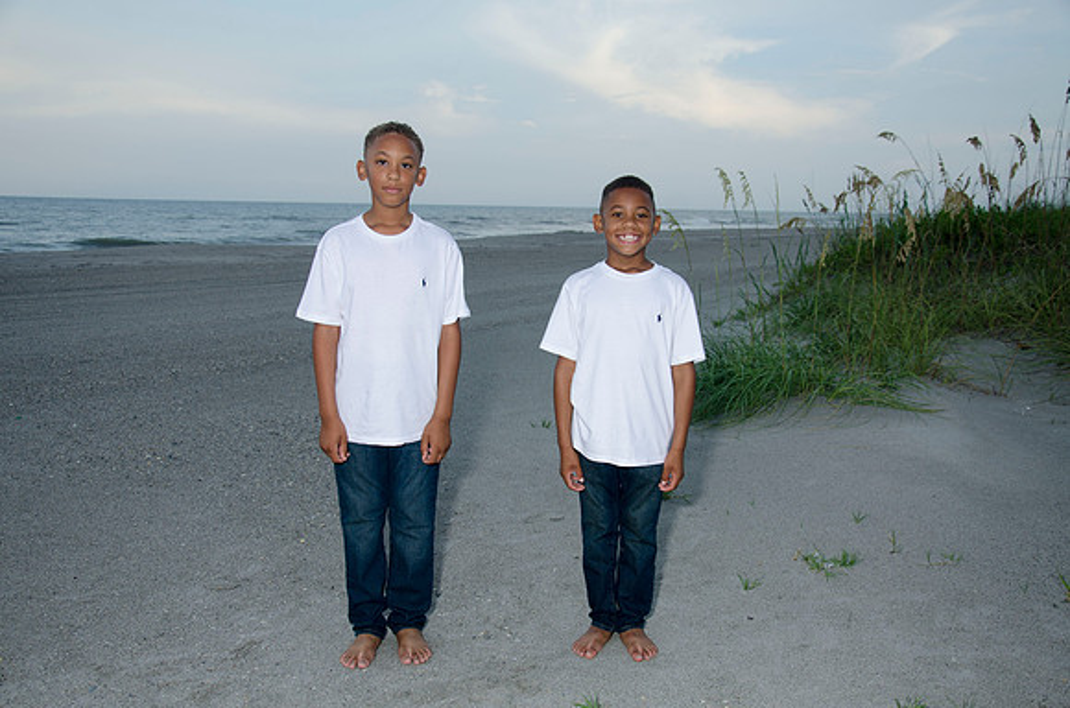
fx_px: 1112
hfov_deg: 51.4
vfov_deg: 35.3
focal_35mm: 38
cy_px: 354
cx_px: 535
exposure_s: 1/125
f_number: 5.6
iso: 100
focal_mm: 25
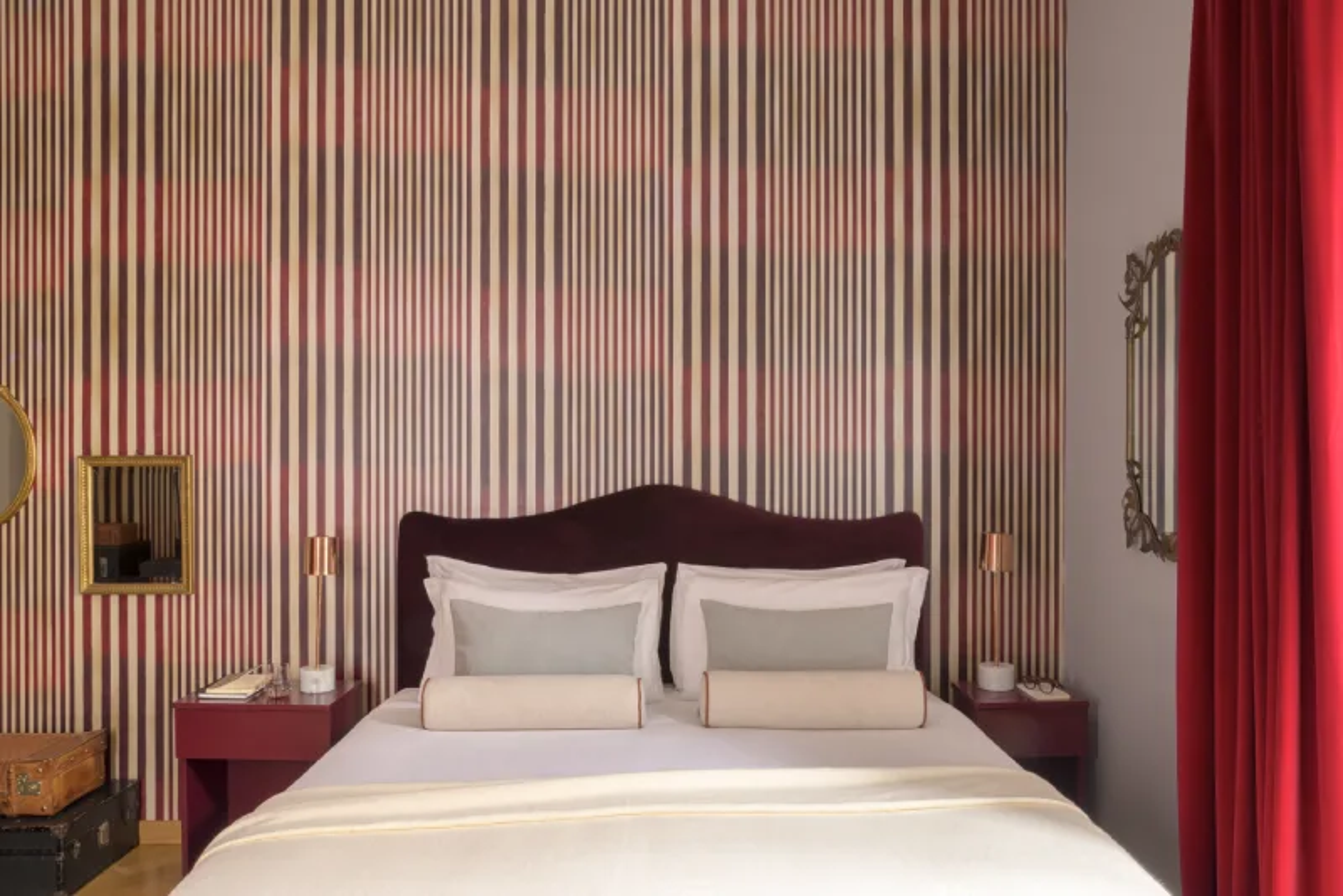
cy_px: 448
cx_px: 672
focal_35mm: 32
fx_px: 1194
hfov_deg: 58.7
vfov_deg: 41.1
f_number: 20
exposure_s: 1/2.5
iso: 400
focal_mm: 32
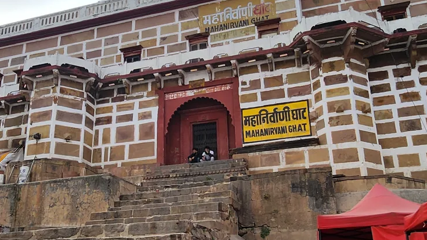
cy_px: 157
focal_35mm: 37
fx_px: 419
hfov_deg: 53.9
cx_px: 193
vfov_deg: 31.7
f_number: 2.2
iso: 32
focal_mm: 1.7
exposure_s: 1/1041
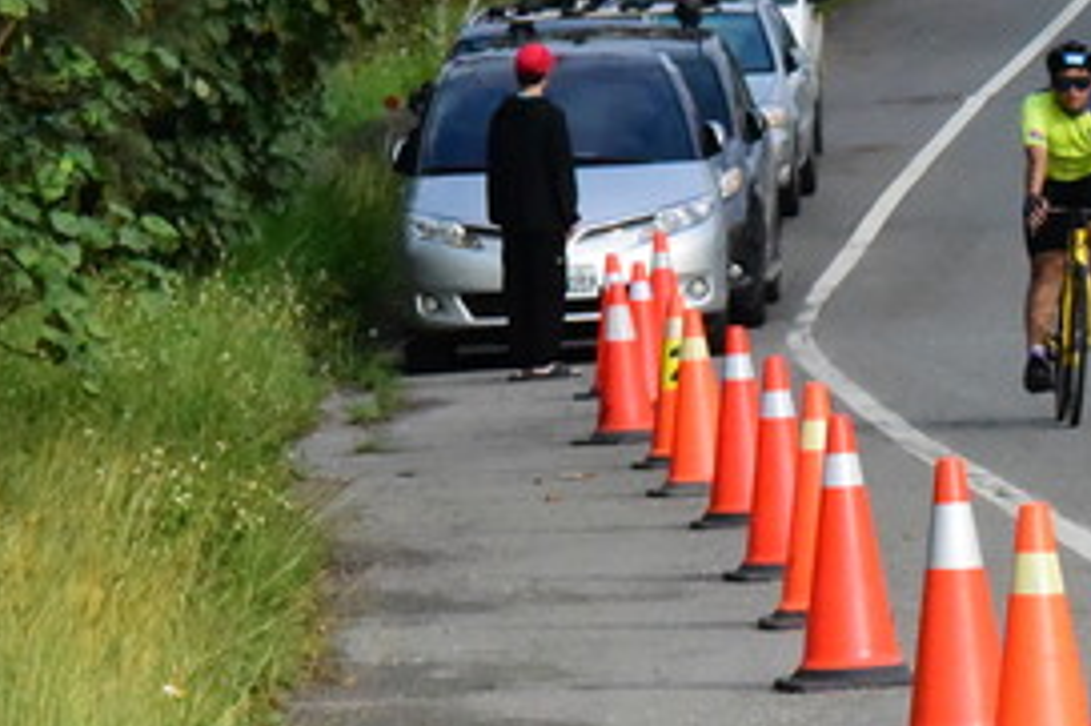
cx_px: 1087
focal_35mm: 445
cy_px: 138
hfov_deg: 4.6
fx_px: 13477
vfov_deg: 3.1
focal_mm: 155
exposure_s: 1/4000
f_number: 20
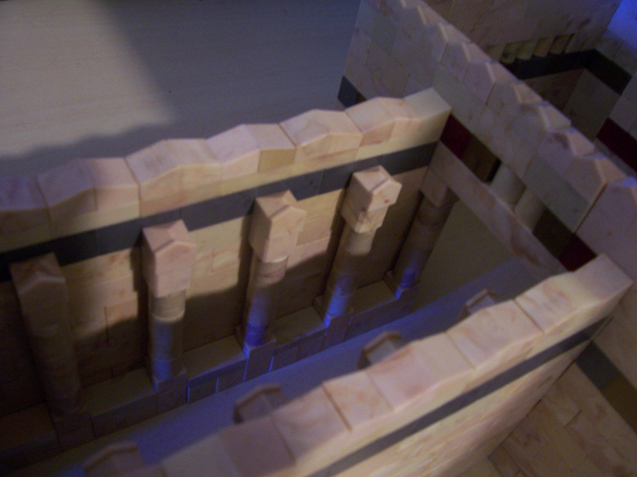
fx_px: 626
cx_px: 318
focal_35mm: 34
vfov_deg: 41.8
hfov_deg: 54.0
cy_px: 238
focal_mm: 5.6
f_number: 2.7
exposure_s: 1/8
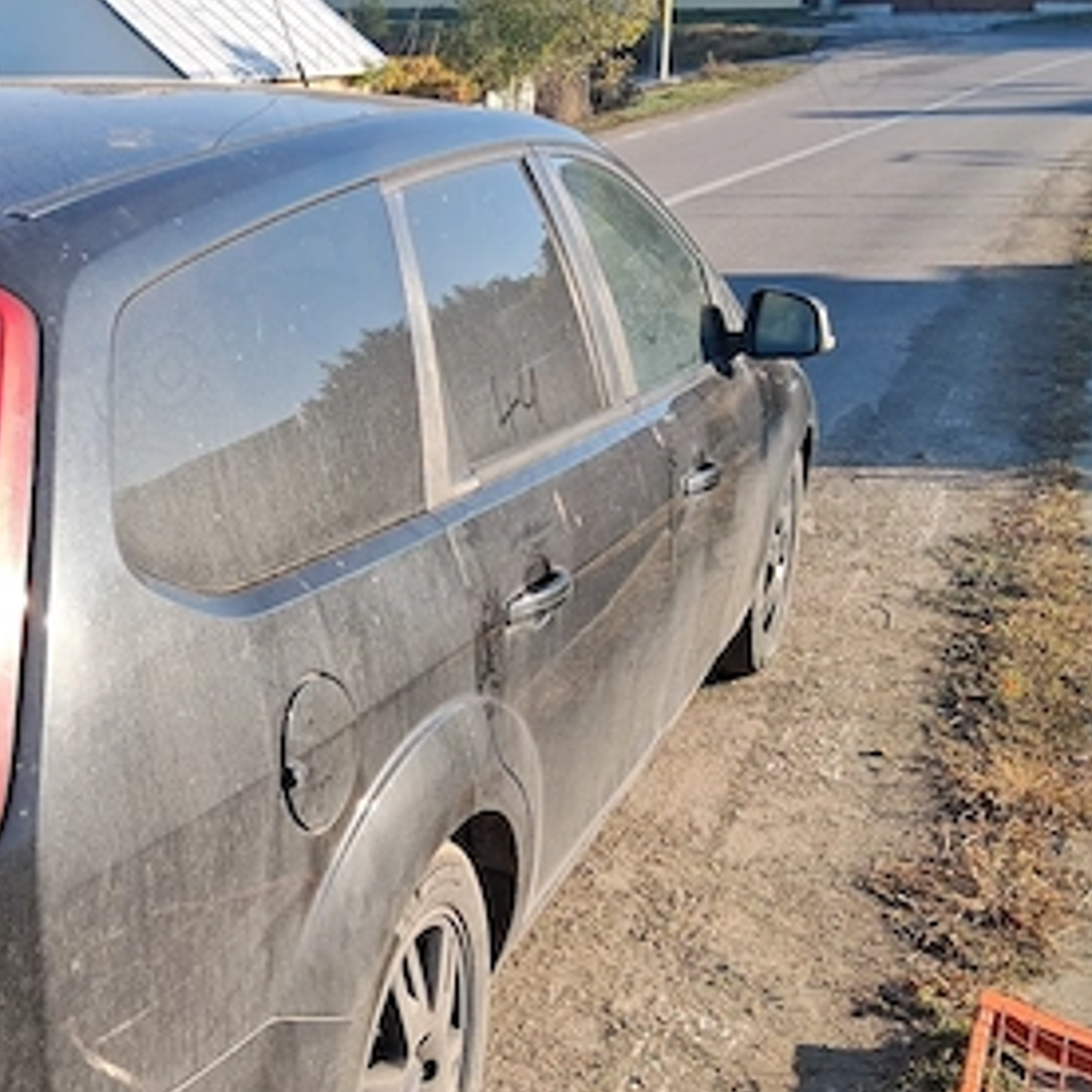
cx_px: 226
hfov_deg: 33.1
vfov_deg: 34.0
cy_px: 566
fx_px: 1785
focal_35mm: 50
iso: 25
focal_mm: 3.98
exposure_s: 1/316
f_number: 1.8
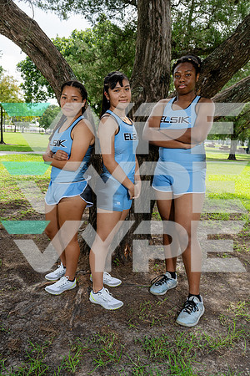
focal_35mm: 29
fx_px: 302
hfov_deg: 45.0
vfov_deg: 63.7
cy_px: 188
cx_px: 125
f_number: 6.3
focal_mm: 29
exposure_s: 1/250
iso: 250
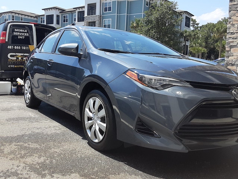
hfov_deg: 53.9
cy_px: 79
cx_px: 113
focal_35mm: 34
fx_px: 234
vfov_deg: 41.7
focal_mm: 2.91
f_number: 1.9
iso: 40
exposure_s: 1/1299
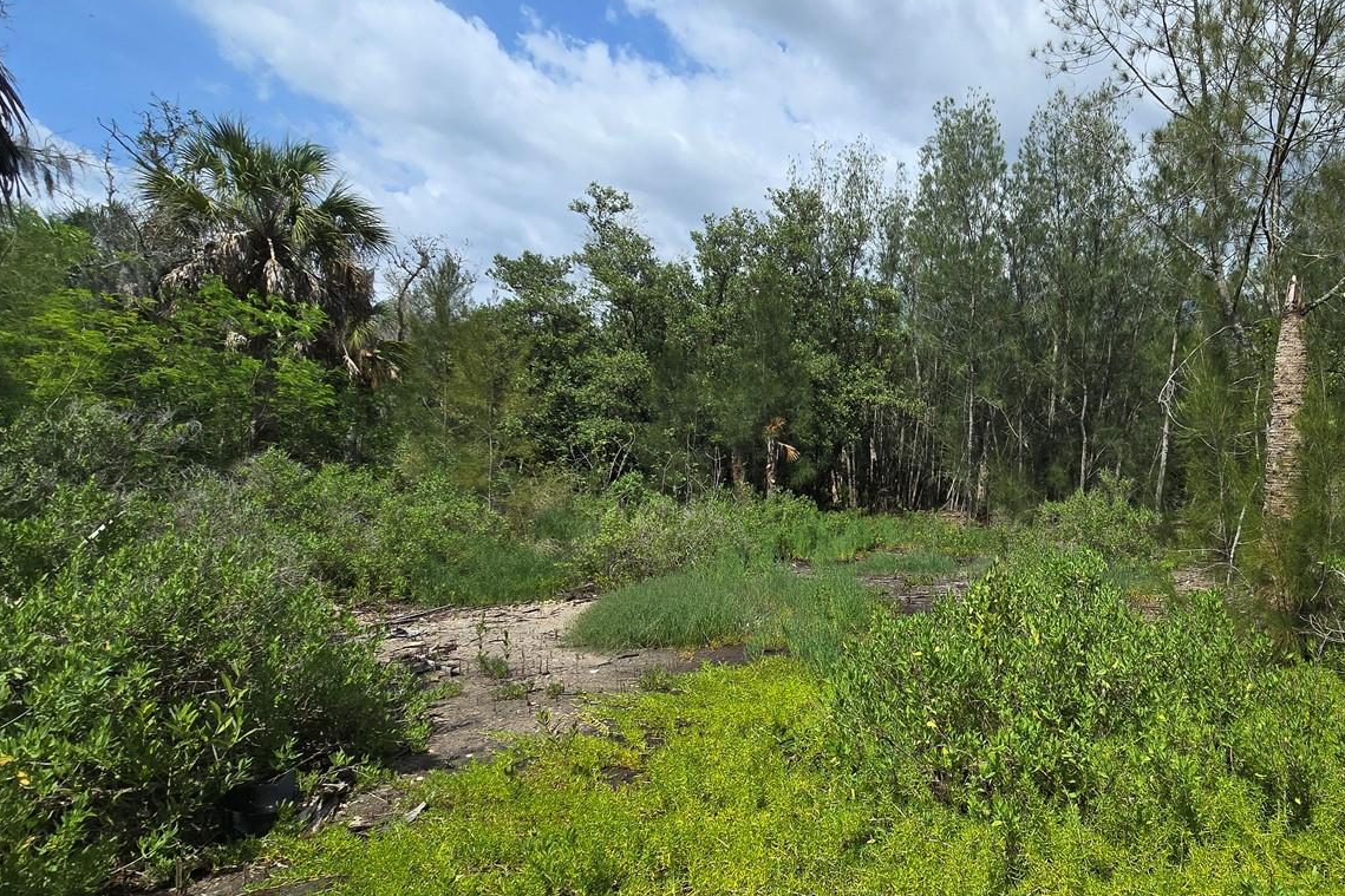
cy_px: 510
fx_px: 710
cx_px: 913
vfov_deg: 64.3
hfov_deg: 83.5
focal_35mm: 19
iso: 50
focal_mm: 2.2
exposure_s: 1/3100
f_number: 2.2
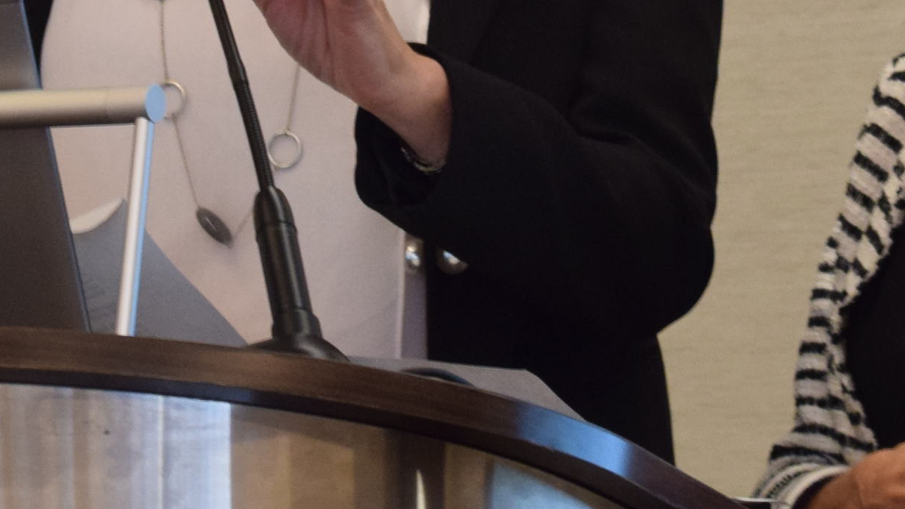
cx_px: 529
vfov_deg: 3.8
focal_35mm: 316
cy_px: -315
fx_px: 7581
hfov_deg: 6.8
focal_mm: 55
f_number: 5.6
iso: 800
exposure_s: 1/60
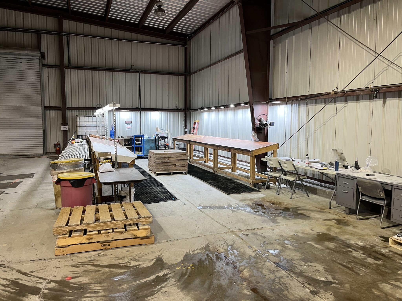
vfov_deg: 53.1
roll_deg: +0.5
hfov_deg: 67.3
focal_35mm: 26
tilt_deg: -5.8
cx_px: 201
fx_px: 302
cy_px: 150
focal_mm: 5.1
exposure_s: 1/60
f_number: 1.6
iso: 125
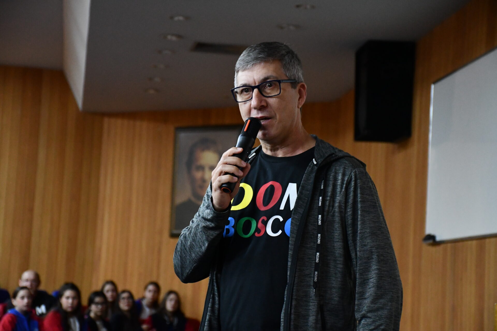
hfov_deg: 20.6
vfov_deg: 13.8
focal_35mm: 99
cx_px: 248
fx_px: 1367
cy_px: 166
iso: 5000
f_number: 5
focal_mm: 66
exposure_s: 1/60
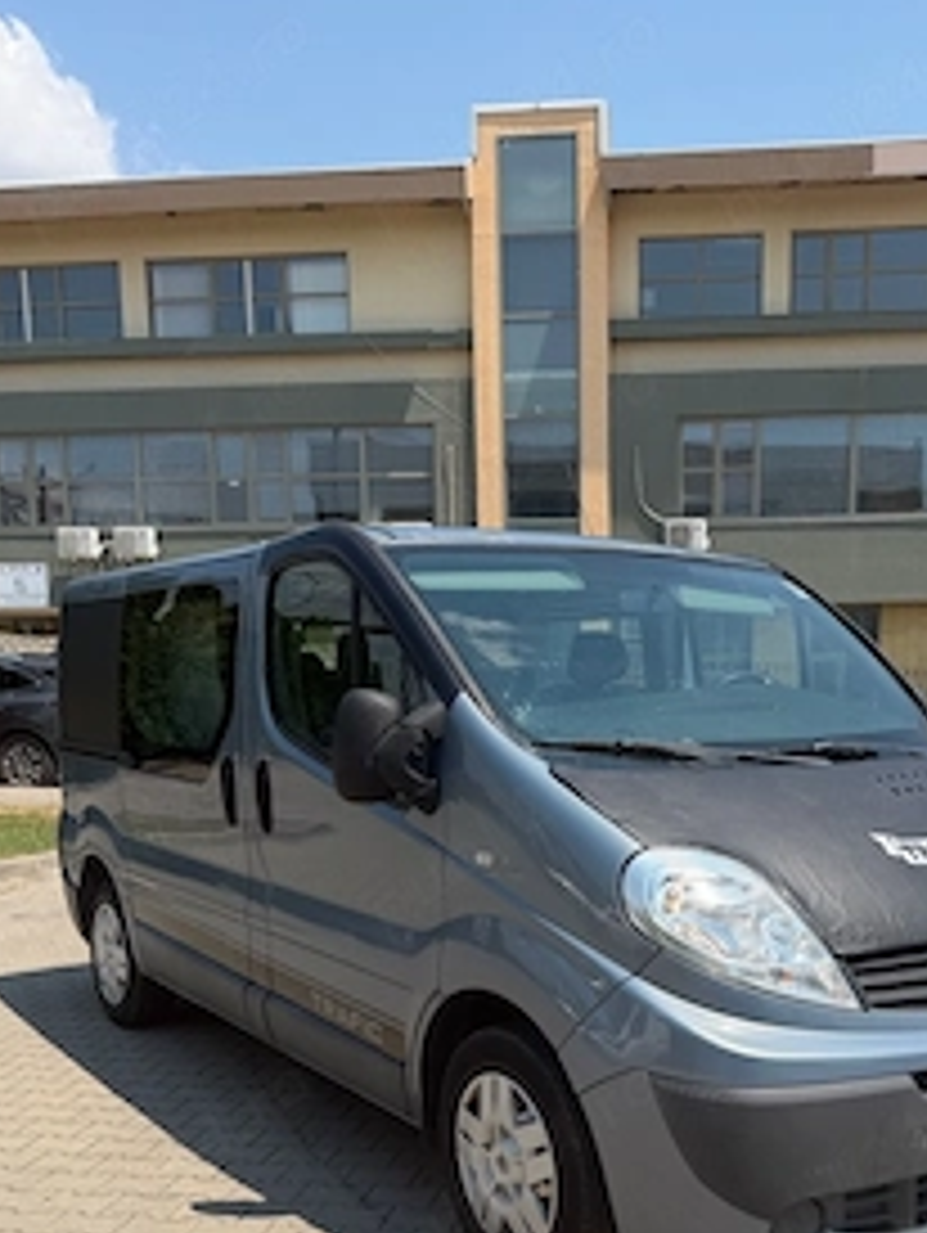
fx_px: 1248
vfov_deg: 51.0
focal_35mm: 35
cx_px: 603
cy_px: 878
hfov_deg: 40.3
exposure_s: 1/4167
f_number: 1.78
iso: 80
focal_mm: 6.76
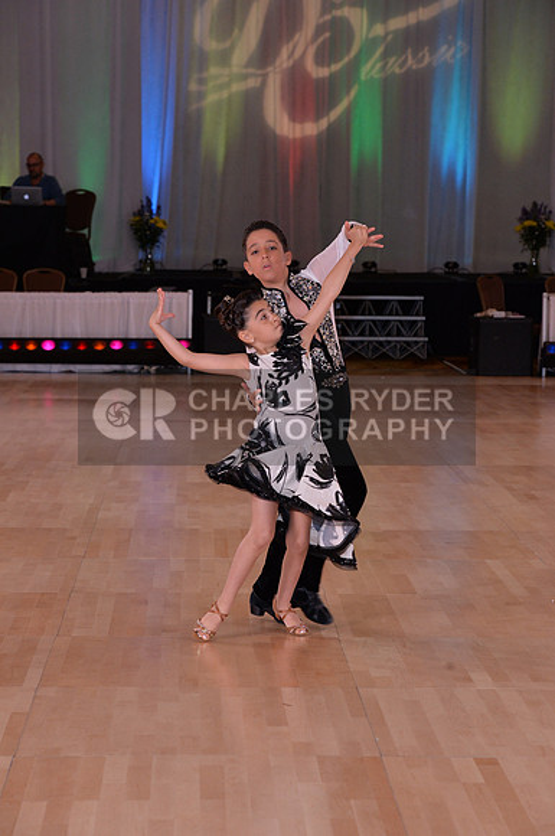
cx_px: 278
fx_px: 2551
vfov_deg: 18.6
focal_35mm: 110
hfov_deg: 12.4
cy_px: 418
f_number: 6.3
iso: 2000
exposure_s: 1/250
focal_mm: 110
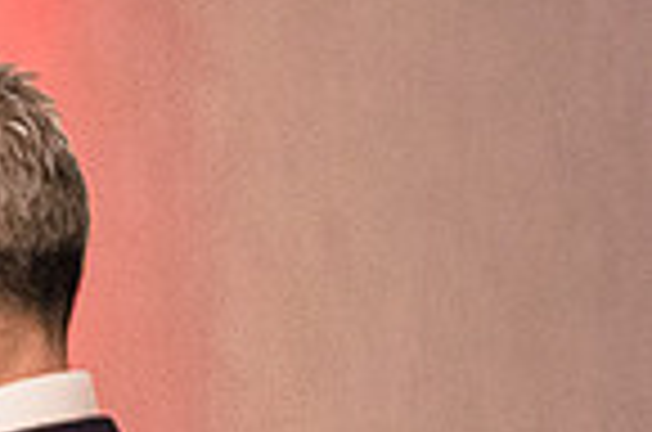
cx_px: -643
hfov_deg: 1.7
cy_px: 736
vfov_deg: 1.1
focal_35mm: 1204
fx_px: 21758
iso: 4000
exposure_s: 1/60
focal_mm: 200
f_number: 2.8
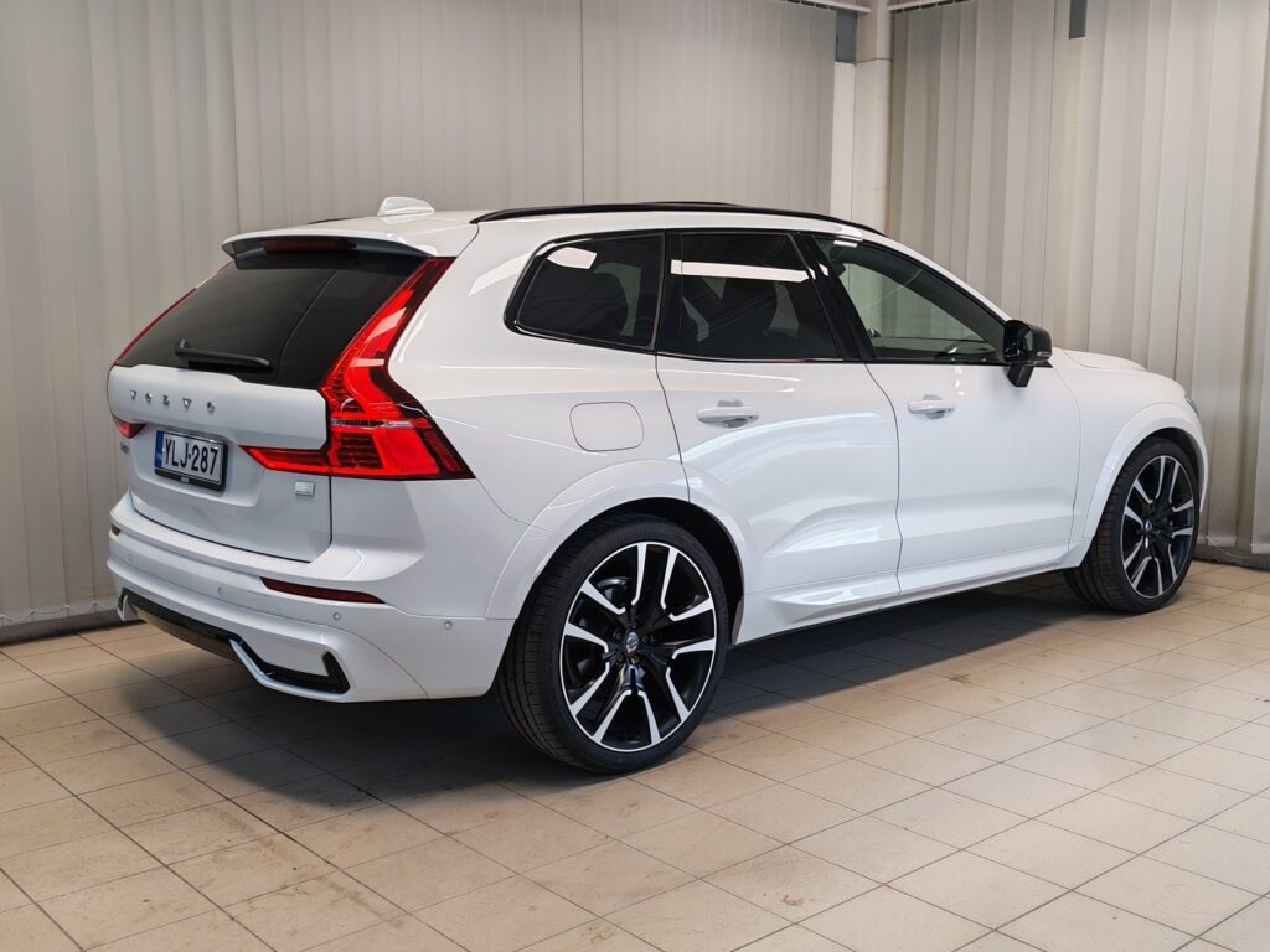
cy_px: 476
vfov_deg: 38.7
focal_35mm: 37
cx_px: 635
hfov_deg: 50.1
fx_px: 1357
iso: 80
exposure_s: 1/100
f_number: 1.6
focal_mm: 5.4
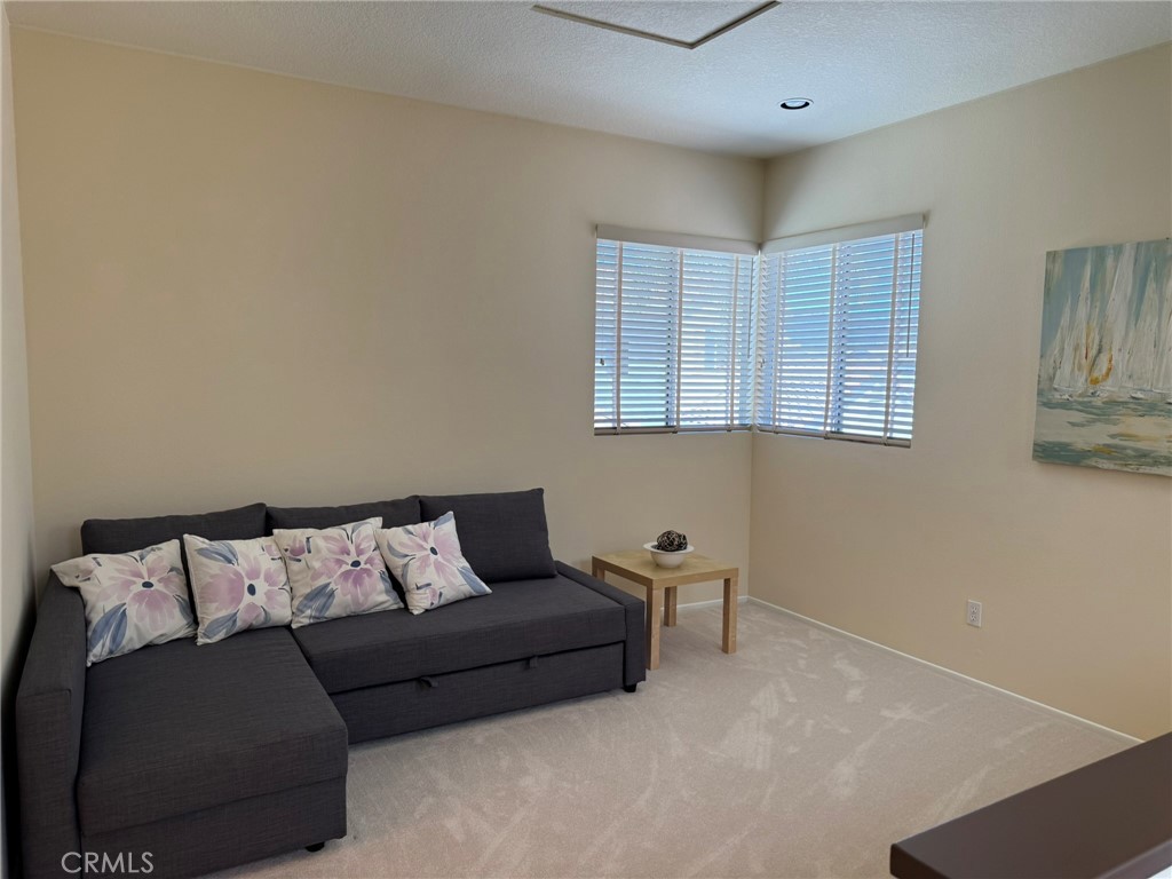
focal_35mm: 24
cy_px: 440
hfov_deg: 71.6
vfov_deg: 56.8
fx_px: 813
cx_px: 586
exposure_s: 1/170
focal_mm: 6.76
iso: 80
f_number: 1.78
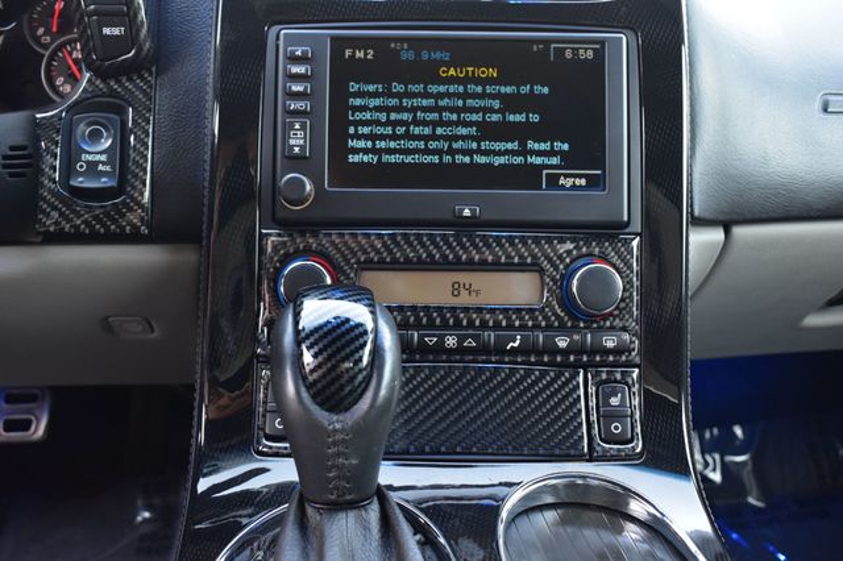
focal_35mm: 34
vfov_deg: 38.3
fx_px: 807
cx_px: 422
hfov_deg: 55.1
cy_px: 280
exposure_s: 1/15
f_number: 6.3
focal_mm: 23
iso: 800
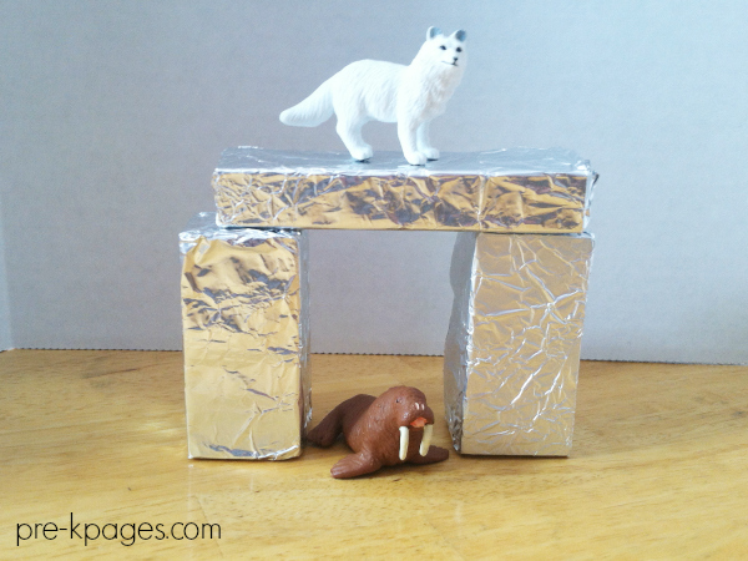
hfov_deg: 52.6
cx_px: 374
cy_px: 280
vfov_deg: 40.7
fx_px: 756
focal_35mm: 35
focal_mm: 3.85
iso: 80
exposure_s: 1/17
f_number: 2.8
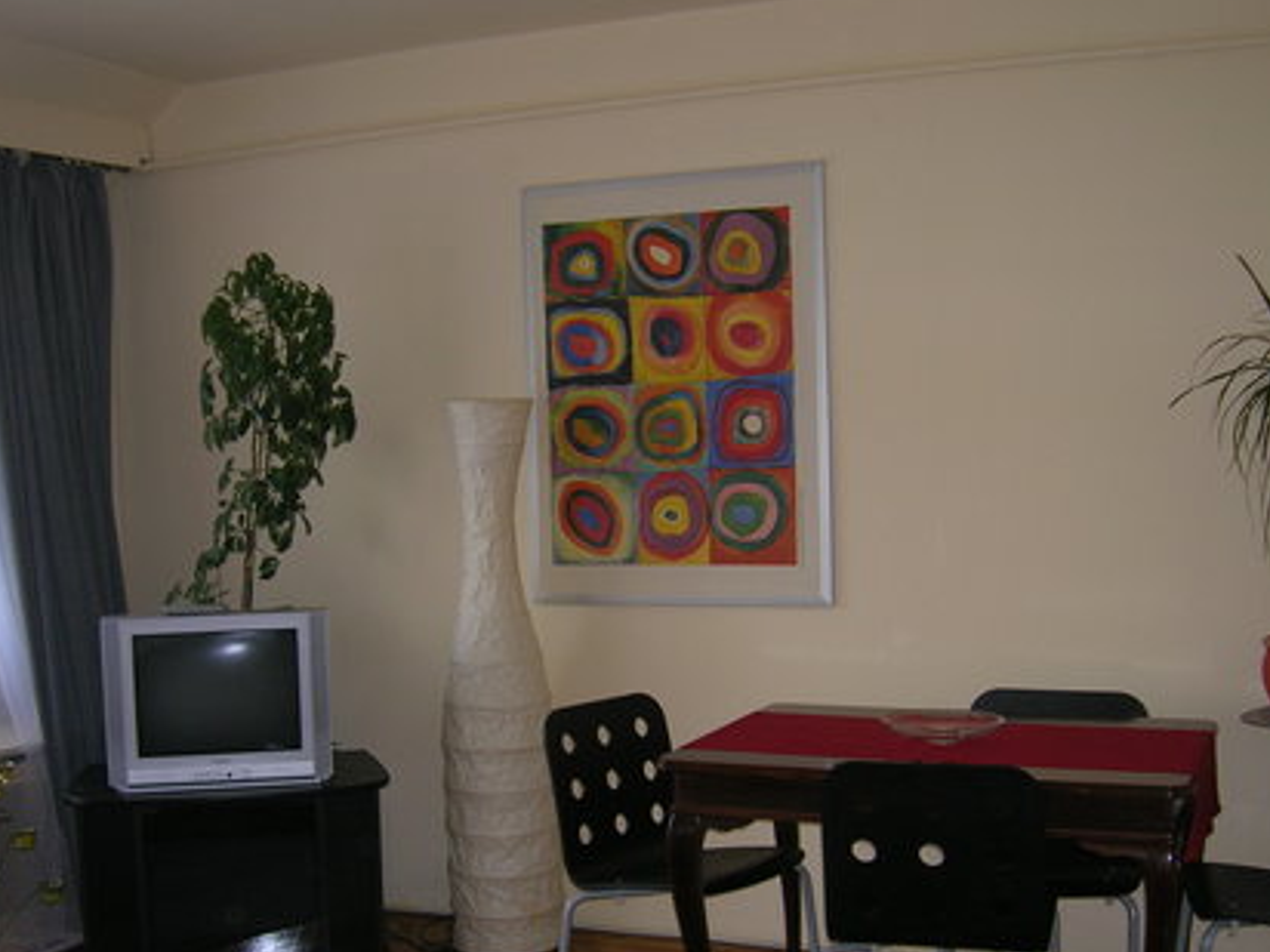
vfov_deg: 32.8
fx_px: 1614
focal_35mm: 44
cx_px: 609
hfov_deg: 42.9
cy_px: 567
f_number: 2.9
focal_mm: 5.7
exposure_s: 1/60.1
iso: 50
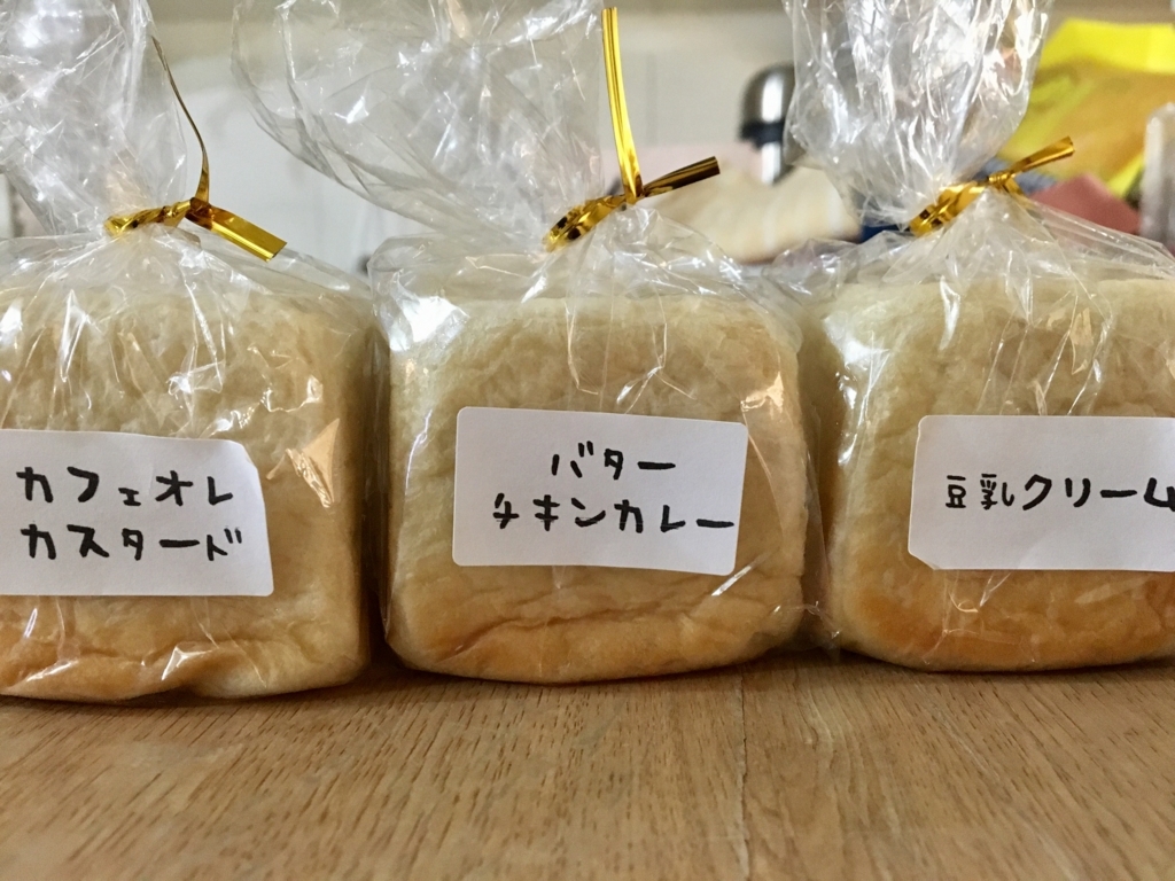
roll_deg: +0.7
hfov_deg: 61.7
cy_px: 440
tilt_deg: -8.0
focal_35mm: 29
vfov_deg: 48.2
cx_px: 588
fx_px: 984
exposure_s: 1/15
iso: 250
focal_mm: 4.15
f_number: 2.2
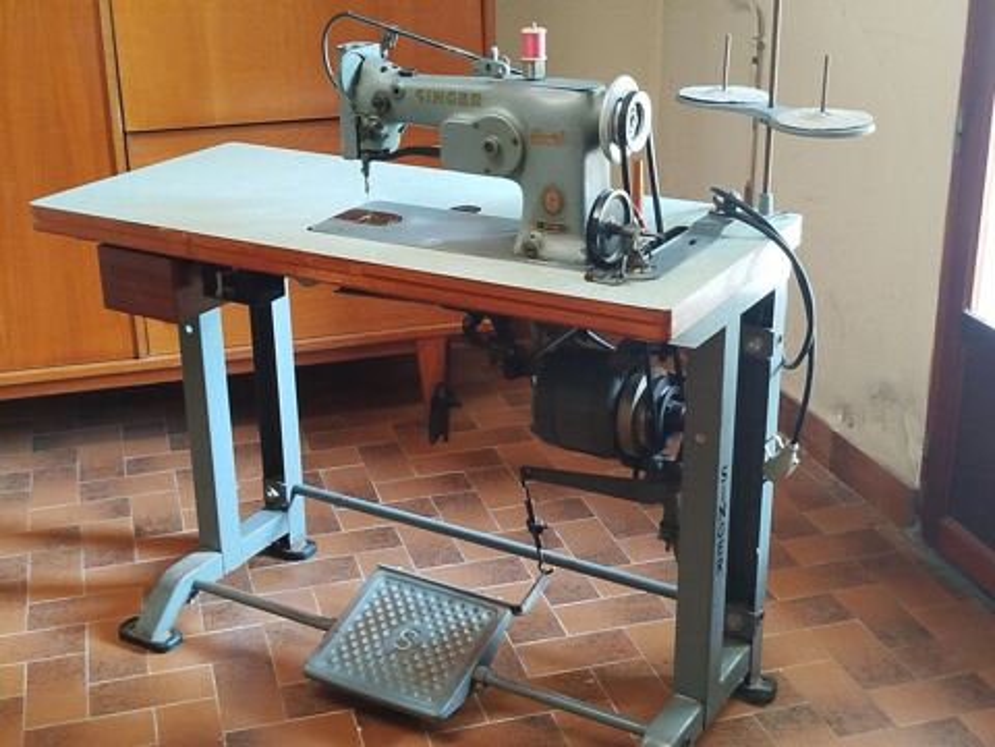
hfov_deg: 39.7
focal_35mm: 48
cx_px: 498
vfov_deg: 30.3
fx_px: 1380
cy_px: 374
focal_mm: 5.31
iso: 400
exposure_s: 1/33
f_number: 1.7
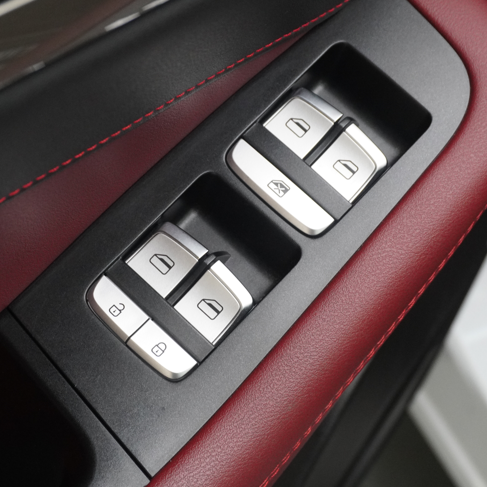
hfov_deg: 25.7
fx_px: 1066
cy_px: 248
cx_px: 249
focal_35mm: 67
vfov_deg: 25.7
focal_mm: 34
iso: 3200
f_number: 6.3
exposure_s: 1/80
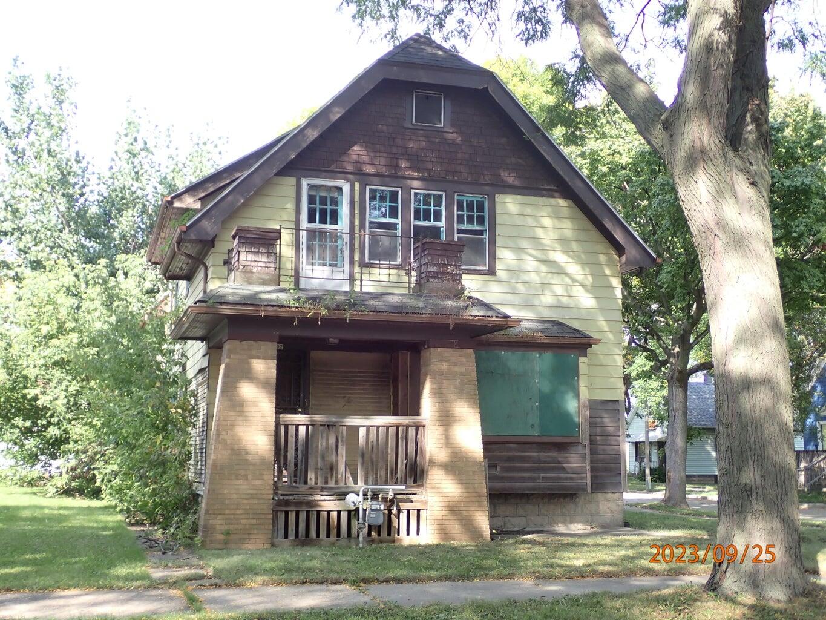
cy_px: 310
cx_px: 413
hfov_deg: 42.9
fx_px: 1050
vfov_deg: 32.9
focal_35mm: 44
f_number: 2.9
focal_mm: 7.84
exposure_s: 1/160
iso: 100
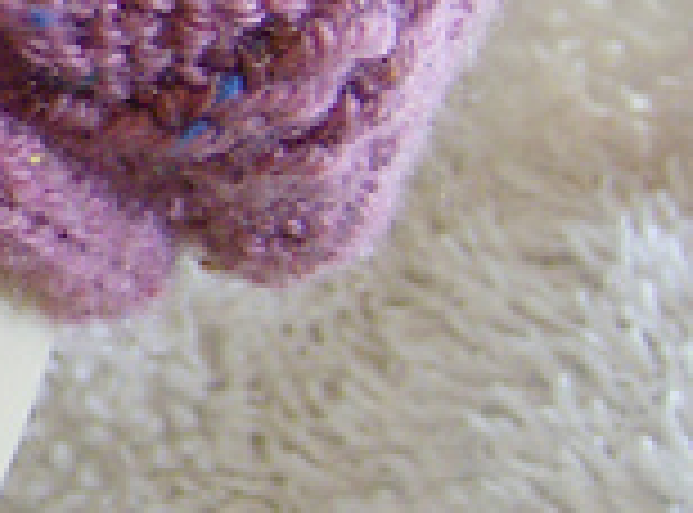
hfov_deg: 11.9
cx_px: -680
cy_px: -47
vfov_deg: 9.7
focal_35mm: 150
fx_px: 2989
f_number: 2.8
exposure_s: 1/23.6
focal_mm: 6
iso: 200
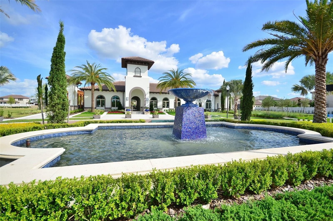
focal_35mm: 15
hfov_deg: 100.5
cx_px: 166
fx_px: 138
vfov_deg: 77.0
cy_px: 110
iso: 200
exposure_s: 1/640
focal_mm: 10
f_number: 7.1
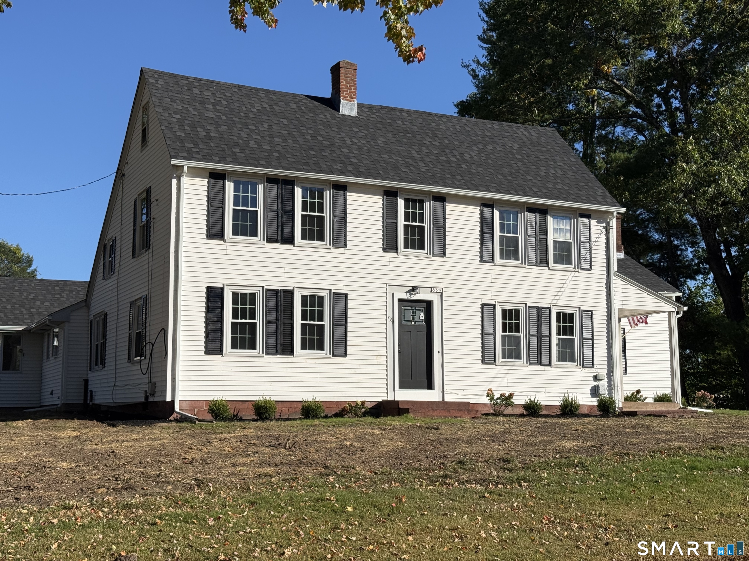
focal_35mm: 48
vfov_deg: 30.3
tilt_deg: +7.4
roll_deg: +0.6
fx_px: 1039
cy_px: 280
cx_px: 374
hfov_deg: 39.7
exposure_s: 1/7874
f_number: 1.78
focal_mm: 6.76
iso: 64
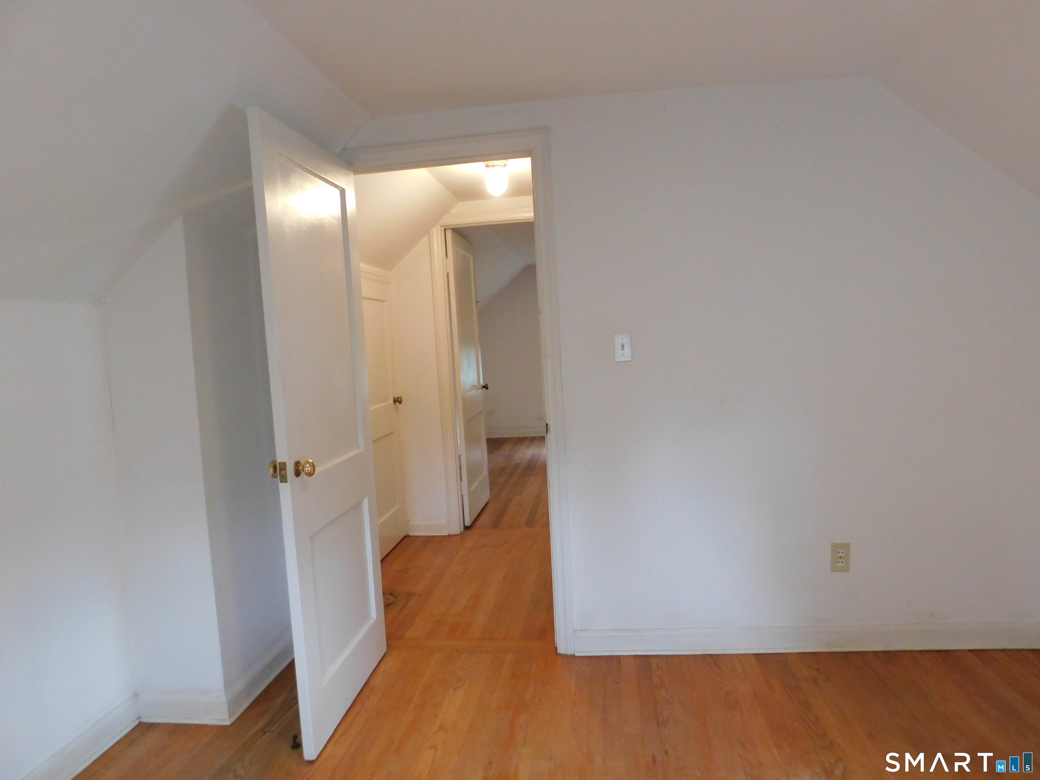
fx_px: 691
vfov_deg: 58.9
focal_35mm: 23
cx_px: 520
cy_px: 390
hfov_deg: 73.9
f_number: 3
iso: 400
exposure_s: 1/25
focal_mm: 4
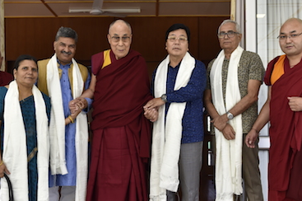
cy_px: 124
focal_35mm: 48
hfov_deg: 41.1
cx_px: 145
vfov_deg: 27.9
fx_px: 402
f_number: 4.5
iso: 560
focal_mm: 32
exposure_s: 1/160
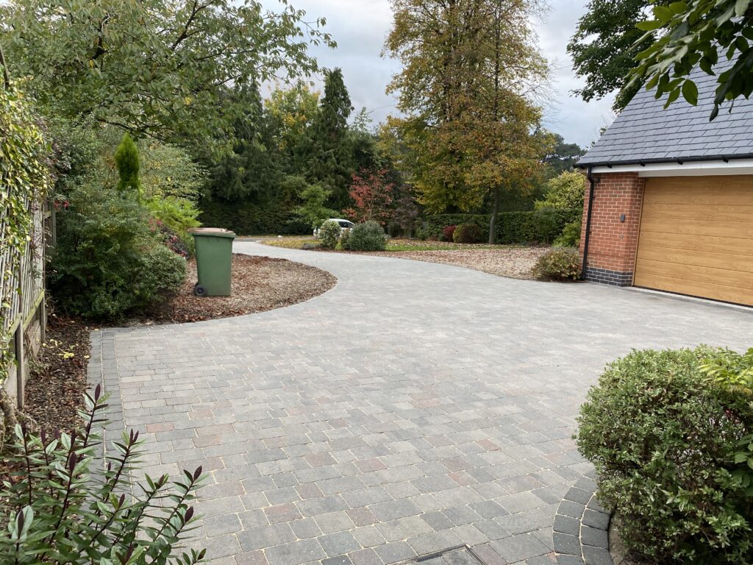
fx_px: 566
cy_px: 282
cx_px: 376
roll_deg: -2.5
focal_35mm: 26
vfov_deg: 53.1
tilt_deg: -7.3
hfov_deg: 67.3
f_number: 1.8
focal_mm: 4.25
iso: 125
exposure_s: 1/100
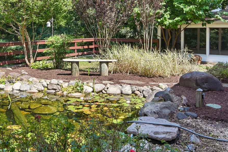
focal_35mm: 37
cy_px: 27
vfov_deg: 34.7
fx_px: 234
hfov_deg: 51.3
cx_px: 84
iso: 400
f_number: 8
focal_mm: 16
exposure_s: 1/320
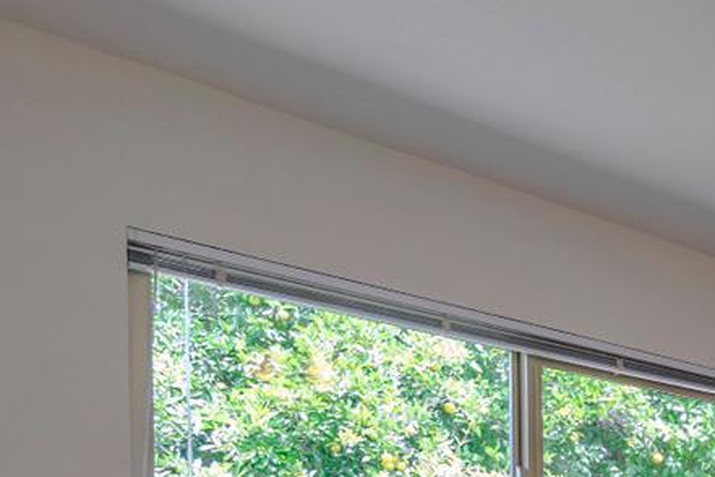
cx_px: 1111
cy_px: 686
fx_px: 1013
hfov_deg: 26.3
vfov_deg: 22.4
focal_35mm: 51
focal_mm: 10
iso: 100
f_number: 5
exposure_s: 1/13
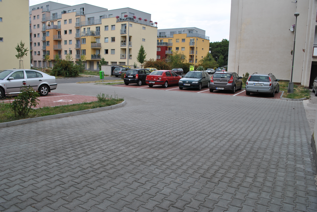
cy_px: 106
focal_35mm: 27
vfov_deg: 48.0
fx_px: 238
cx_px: 158
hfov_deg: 67.3
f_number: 7.1
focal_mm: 18
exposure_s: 1/200
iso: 100
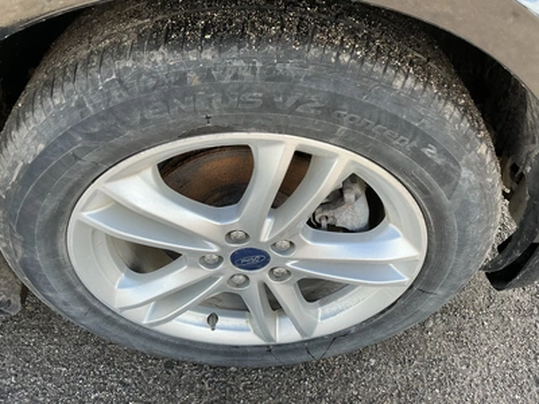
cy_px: 202
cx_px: 270
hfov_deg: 63.4
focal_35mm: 28
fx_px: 436
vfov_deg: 49.7
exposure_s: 1/129
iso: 16
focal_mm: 3
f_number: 1.8
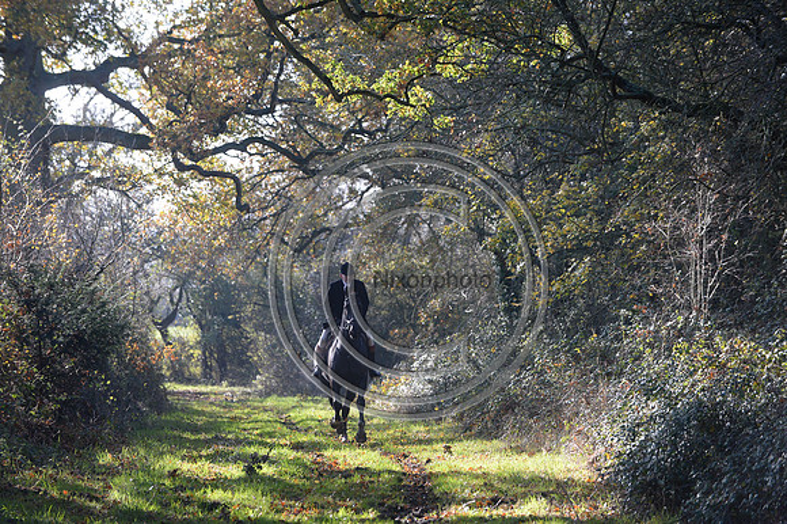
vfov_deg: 8.8
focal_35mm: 155
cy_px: 262
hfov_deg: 13.3
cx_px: 394
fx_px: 3386
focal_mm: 155
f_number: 4
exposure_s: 1/1250
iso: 1000
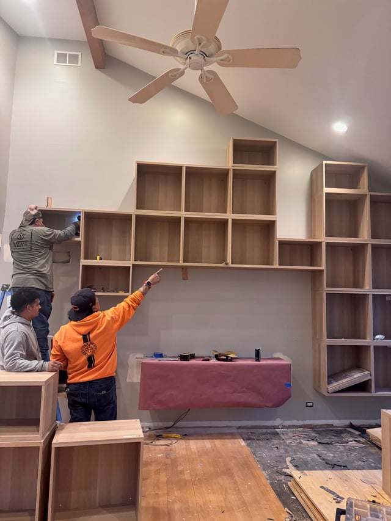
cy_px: 260
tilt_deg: +5.0
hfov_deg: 56.8
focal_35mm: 24
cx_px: 196
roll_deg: -0.7
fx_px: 361
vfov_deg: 71.6
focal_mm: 6.76
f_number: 1.78
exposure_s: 1/60
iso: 800
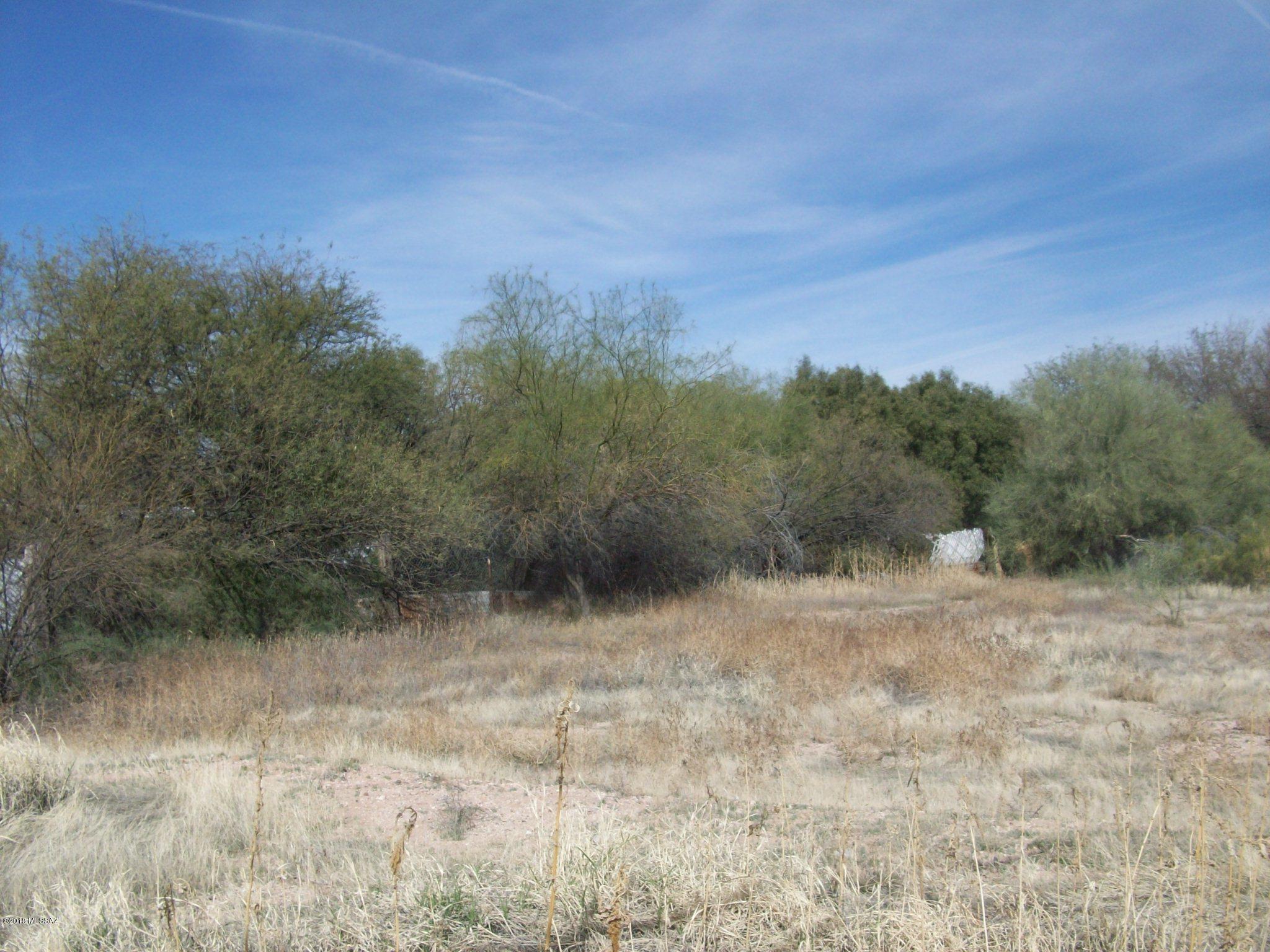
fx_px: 1247
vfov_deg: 41.8
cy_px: 476
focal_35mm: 34
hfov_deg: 54.0
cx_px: 635
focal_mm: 5.7
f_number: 5.5
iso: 64
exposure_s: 1/465
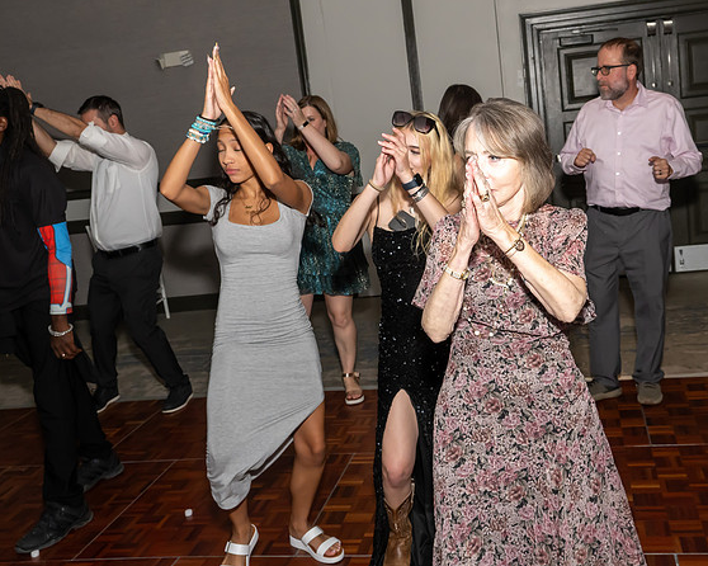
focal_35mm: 38
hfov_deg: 47.6
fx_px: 796
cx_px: 430
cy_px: 249
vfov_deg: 39.1
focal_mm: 20
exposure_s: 1/250
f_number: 8
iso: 1000
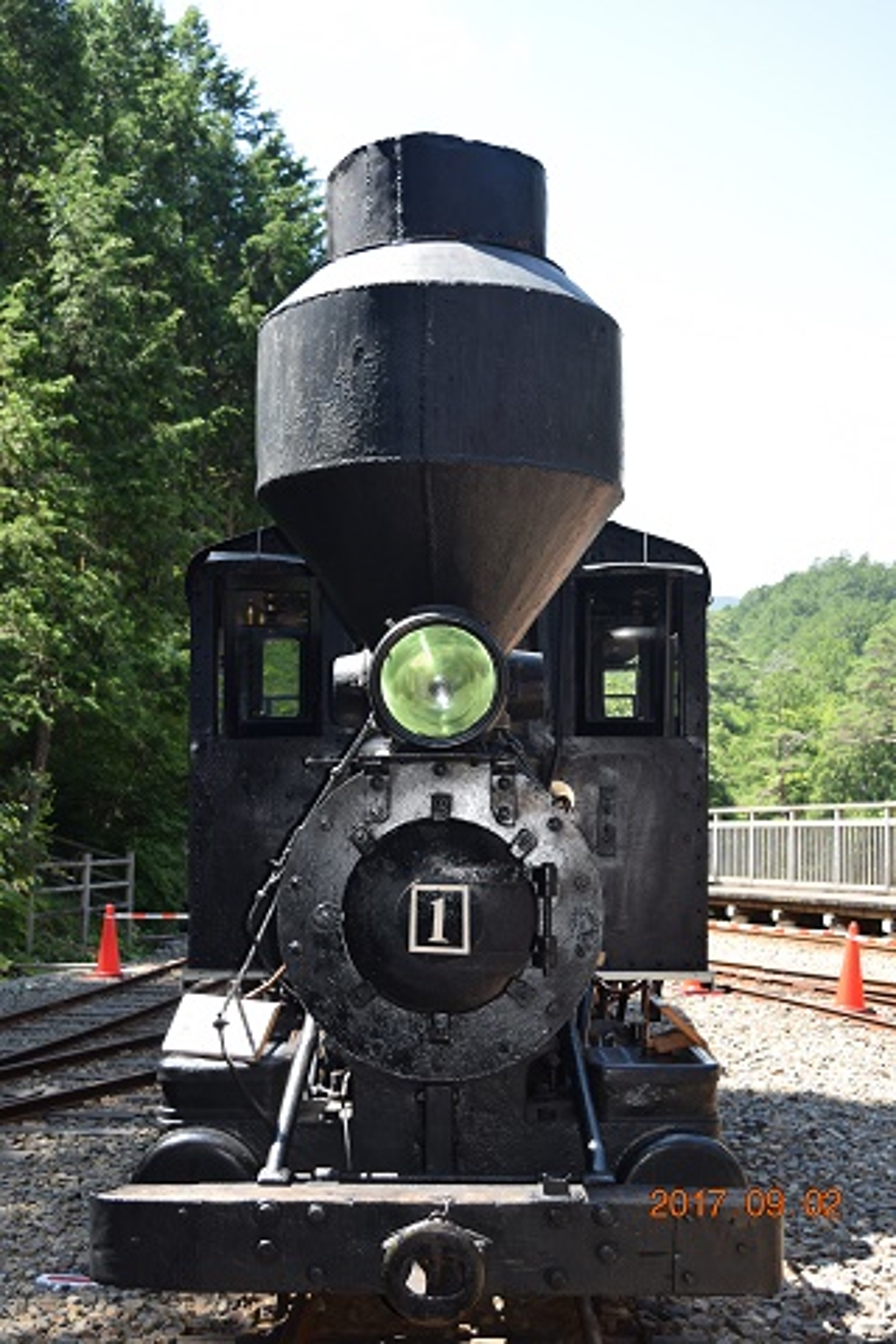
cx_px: 448
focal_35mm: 48
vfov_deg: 41.1
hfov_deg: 28.1
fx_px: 1792
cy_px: 672
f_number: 5.6
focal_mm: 32
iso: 125
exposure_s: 1/125
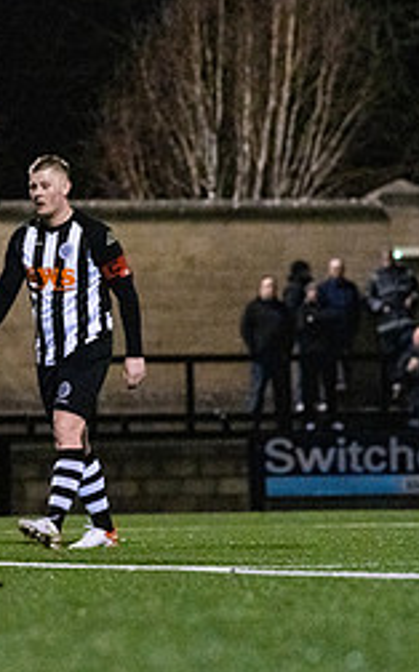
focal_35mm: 321
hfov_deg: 4.1
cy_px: 212
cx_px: 51
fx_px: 5878
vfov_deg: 6.5
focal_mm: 135
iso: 12800
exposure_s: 1/1000
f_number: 4
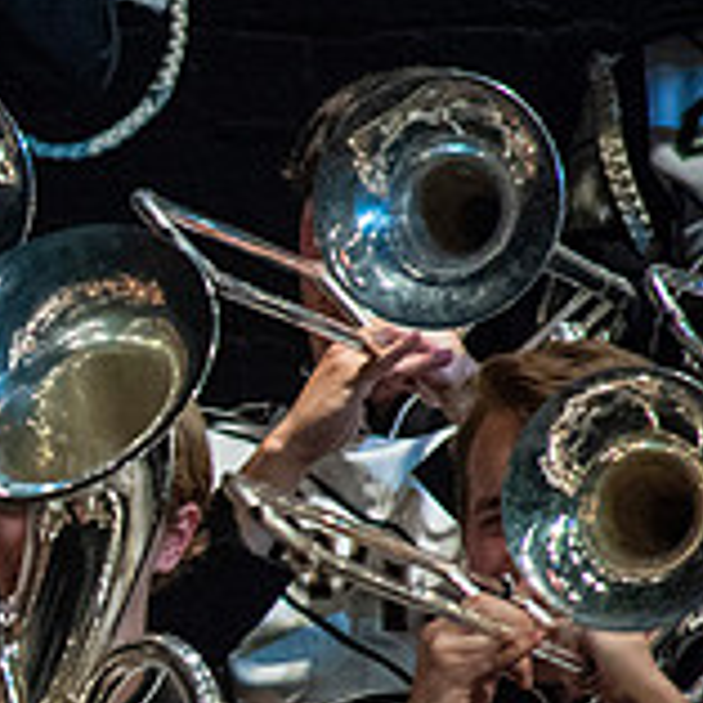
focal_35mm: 1881
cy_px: 578
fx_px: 43219
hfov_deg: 0.9
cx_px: -457
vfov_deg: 0.9
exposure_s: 1/400
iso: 5000
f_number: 5.6
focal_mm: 600
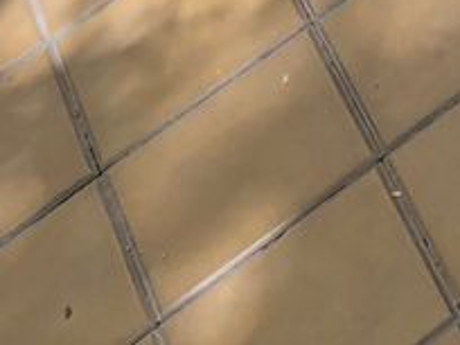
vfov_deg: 8.2
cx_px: 1317
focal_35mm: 165
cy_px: -514
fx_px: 2193
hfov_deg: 9.6
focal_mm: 3.99
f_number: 1.8
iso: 20
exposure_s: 1/142
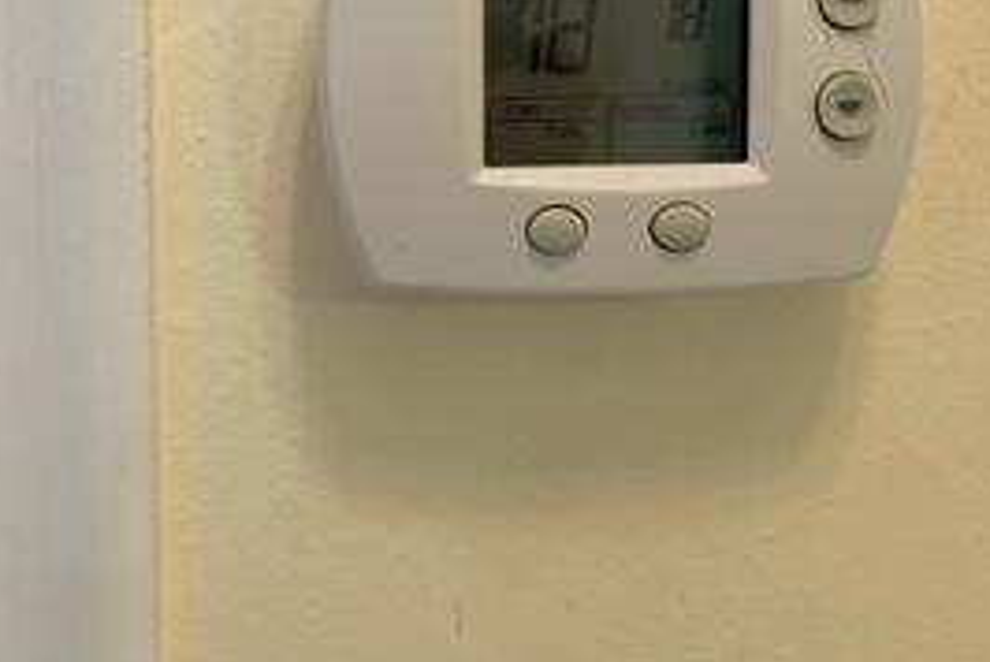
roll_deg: -0.2
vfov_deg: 20.8
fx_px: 1789
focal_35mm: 65
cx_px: 357
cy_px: 167
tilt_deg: -6.1
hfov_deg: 30.8
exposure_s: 1/120
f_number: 1.6
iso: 100
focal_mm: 5.1
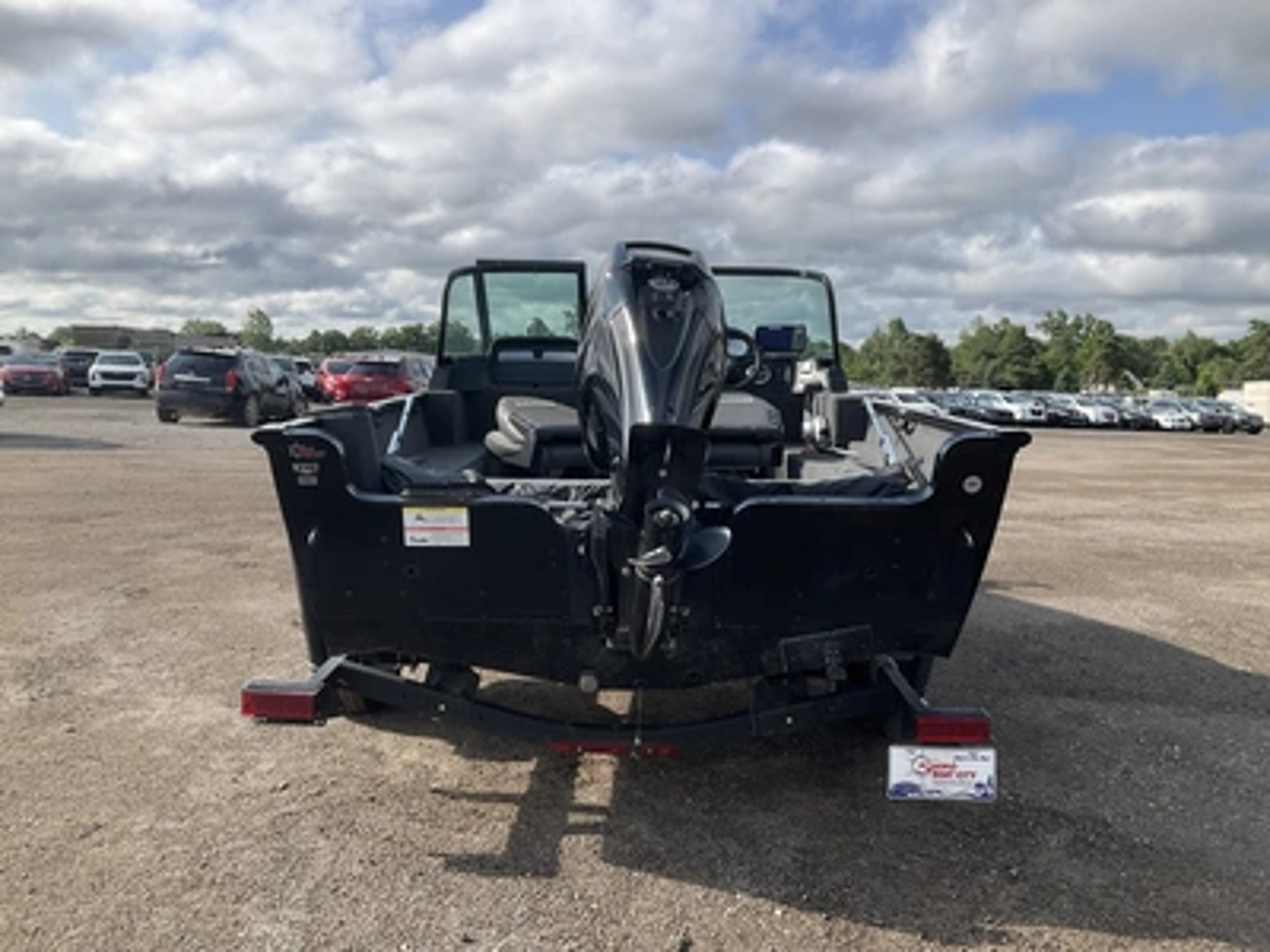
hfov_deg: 61.7
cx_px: 635
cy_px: 476
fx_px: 1064
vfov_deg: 48.2
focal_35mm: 29
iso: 25
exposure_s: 1/1730
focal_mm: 3
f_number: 1.8
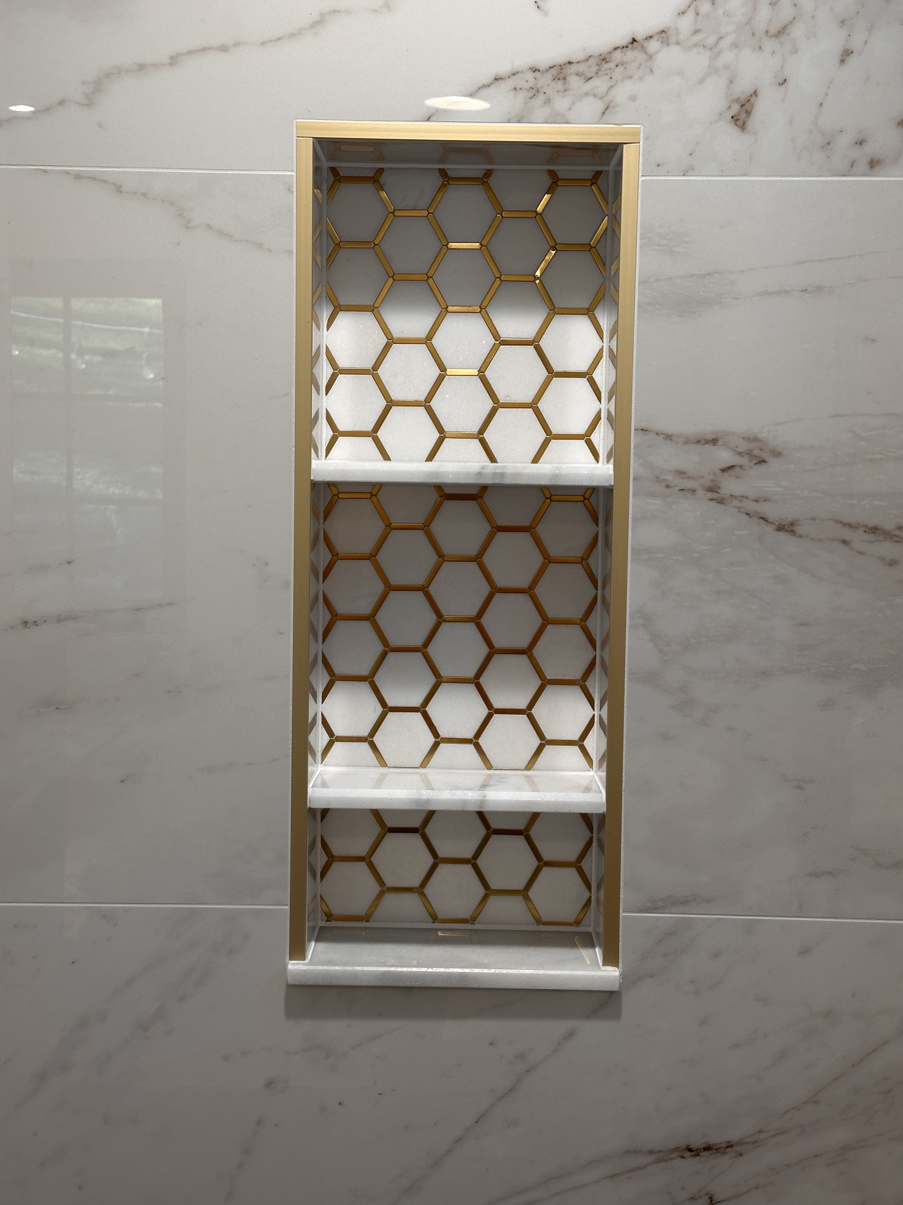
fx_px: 1670
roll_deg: -1.5
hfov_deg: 30.3
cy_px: 602
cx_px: 452
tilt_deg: -3.3
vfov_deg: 39.7
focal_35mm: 48
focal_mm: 6.86
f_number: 1.78
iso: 80
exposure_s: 1/124
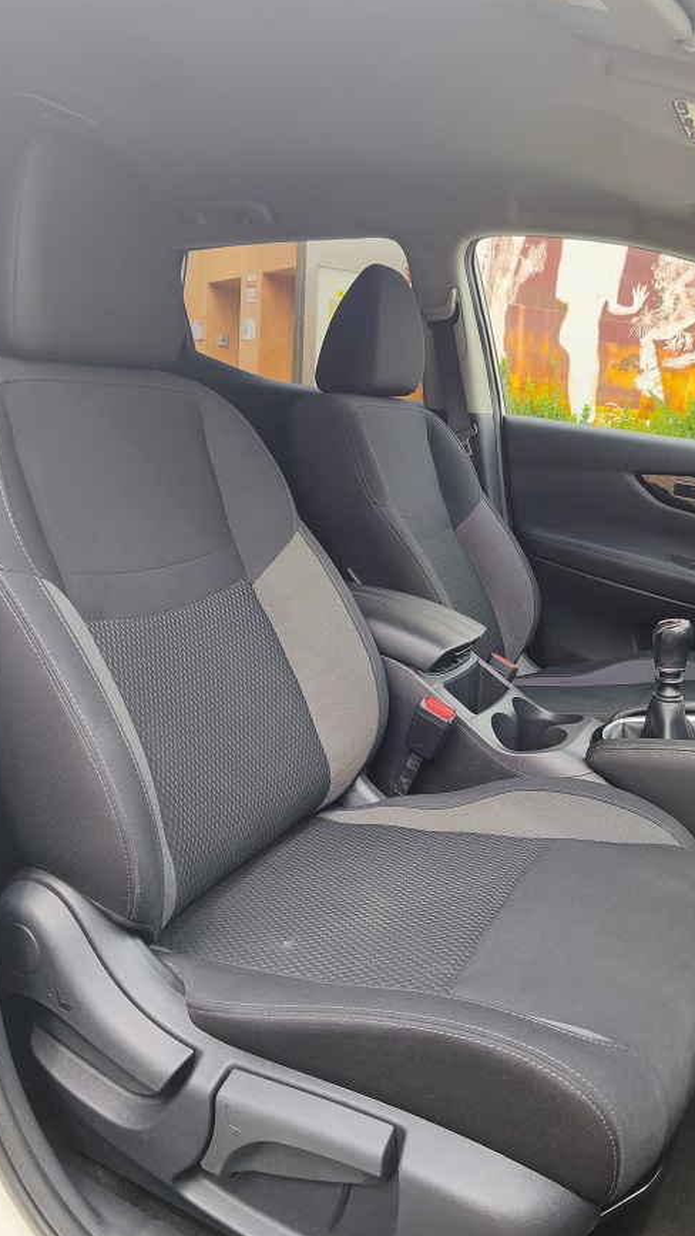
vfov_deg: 71.9
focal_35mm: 26
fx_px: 851
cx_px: 391
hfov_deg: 44.3
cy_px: 614
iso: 50
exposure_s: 1/544
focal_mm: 5.35
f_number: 1.7
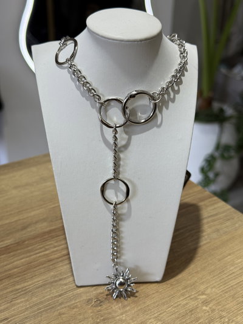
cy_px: 162
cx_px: 122
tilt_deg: -28.4
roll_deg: -1.7
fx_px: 449
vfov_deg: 39.6
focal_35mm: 48
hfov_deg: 30.3
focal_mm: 6.76
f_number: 1.78
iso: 50
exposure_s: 1/100
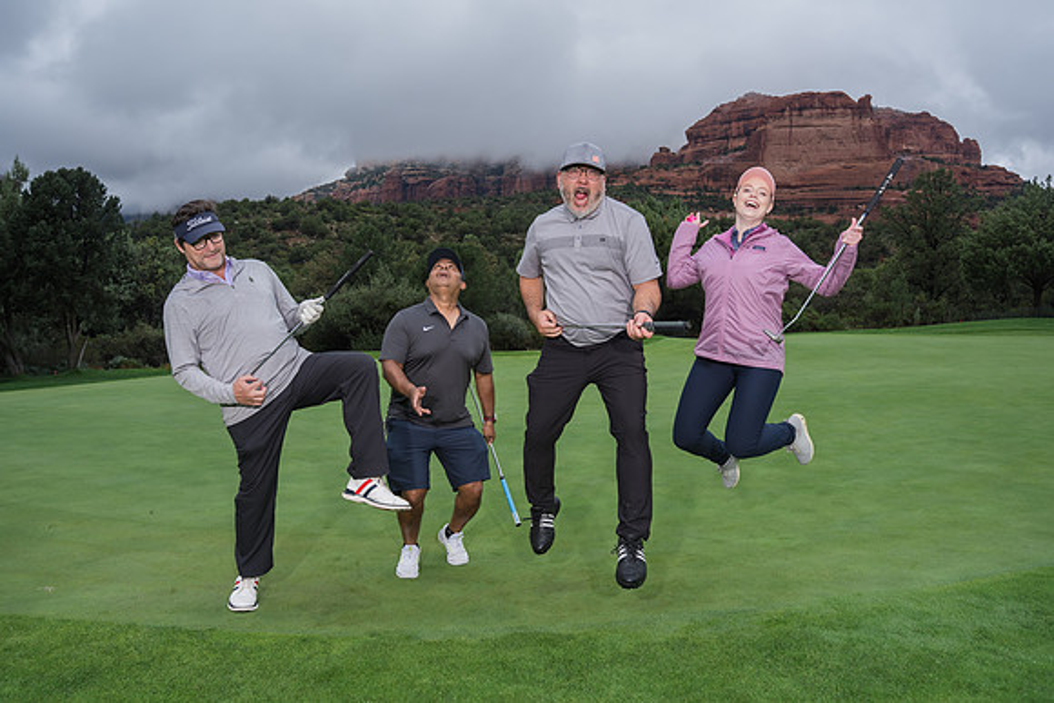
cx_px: 535
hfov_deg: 68.7
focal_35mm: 26
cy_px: 323
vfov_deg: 49.0
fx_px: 771
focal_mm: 24
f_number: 5
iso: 320
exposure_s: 1/500
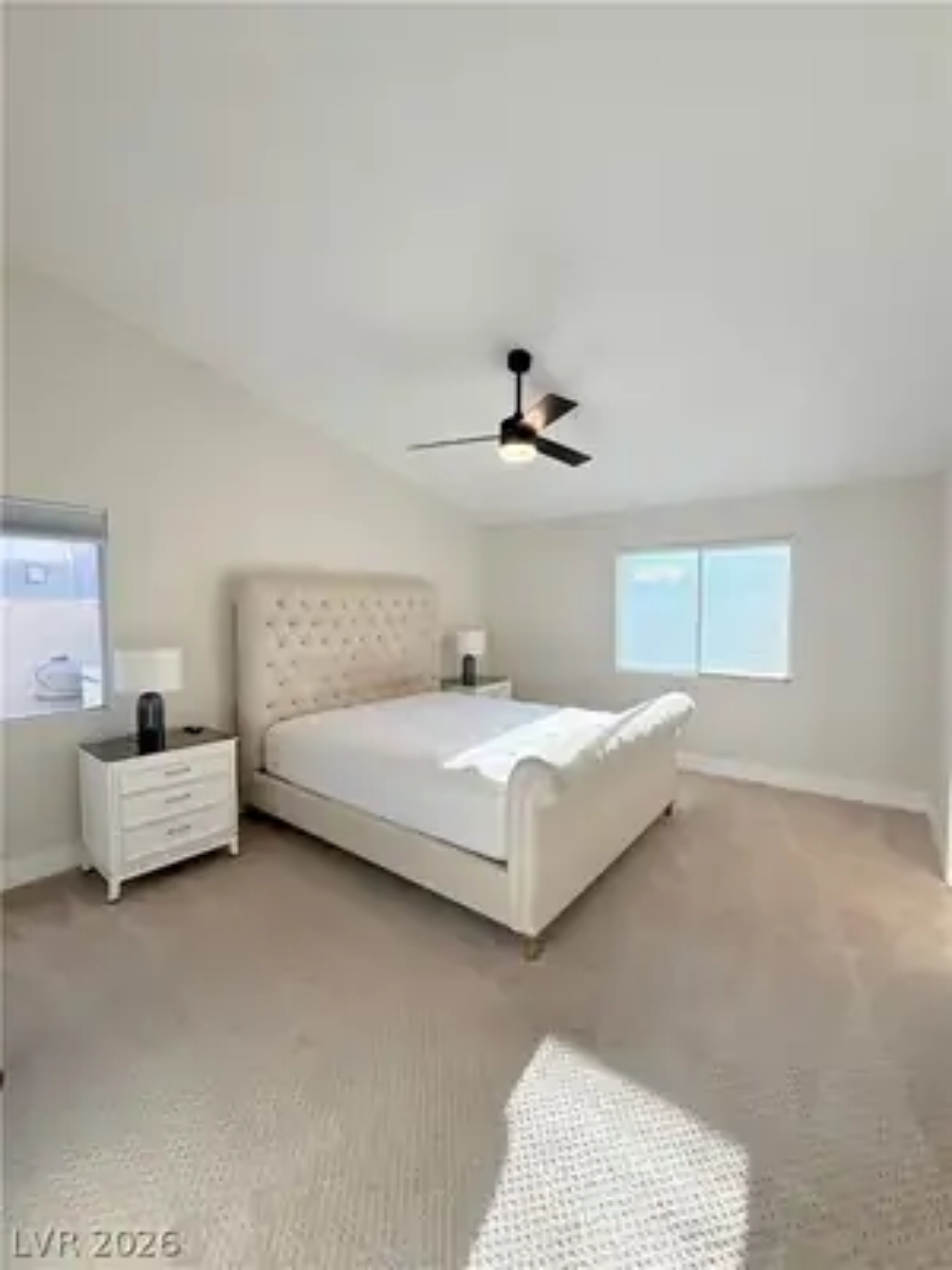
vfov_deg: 102.1
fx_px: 513
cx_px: 476
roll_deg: +0.0
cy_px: 635
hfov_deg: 85.7
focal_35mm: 14
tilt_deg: -2.3
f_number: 2.2
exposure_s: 1/120
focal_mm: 2.22
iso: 100
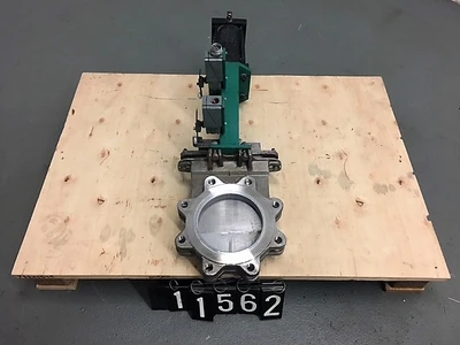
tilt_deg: -53.4
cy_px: 172
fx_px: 385
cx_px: 230
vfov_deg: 48.2
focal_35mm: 29
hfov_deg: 61.7
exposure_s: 1/30
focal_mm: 4.15
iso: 100
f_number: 2.2
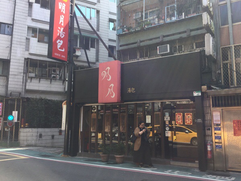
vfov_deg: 43.0
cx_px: 122
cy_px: 87
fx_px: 230
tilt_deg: +10.1
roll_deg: -1.8
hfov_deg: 55.3
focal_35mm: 33
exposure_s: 1/295
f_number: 2.4
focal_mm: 3.3
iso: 25
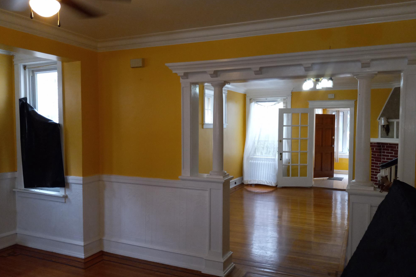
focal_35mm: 29
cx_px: 206
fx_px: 335
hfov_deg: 63.7
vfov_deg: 44.9
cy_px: 145
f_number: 1.8
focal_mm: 3.94
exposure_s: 1/50
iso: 160
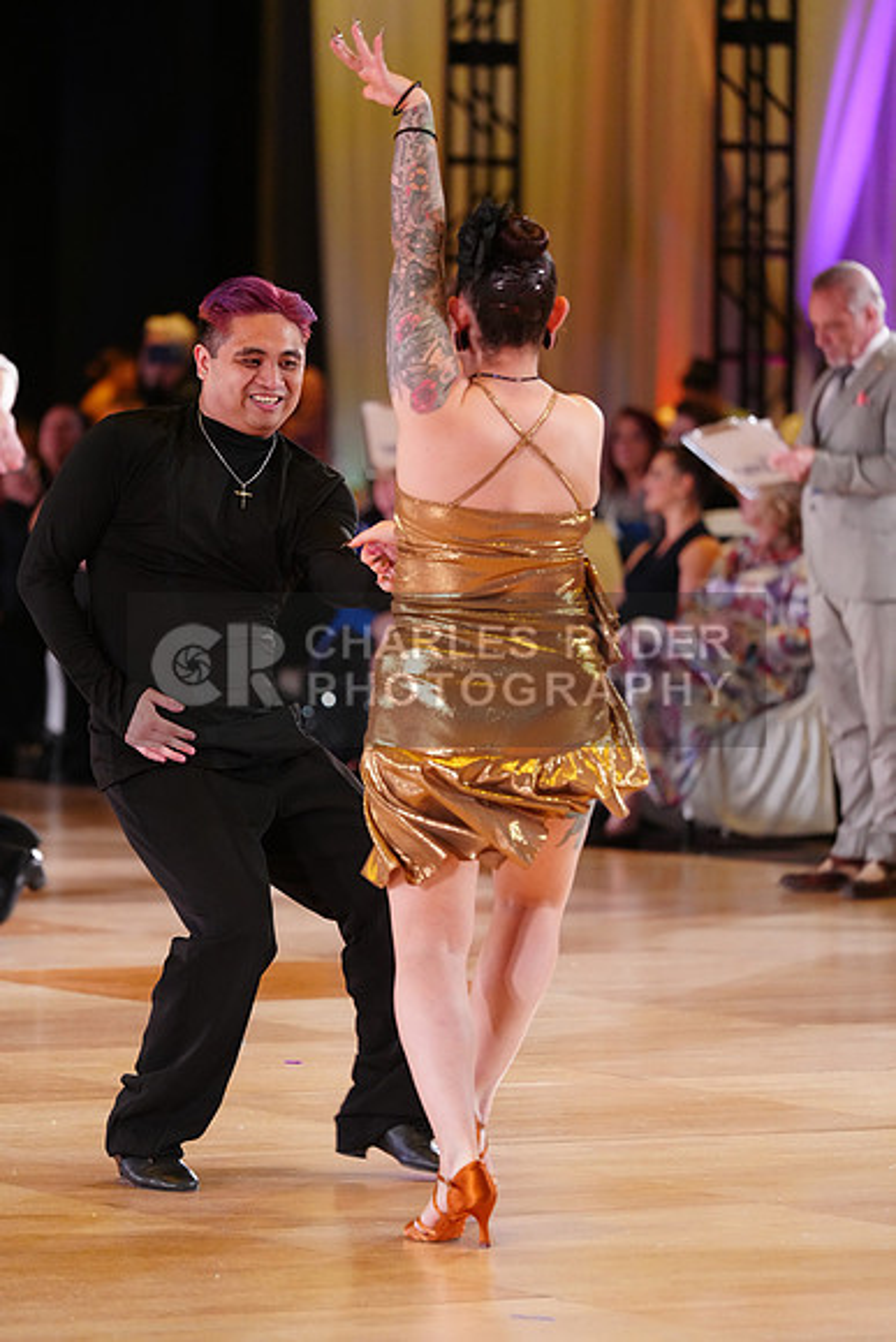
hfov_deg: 7.0
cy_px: 671
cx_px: 448
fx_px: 7350
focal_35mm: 197
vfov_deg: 10.4
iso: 3200
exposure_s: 1/400
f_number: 4
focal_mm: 197
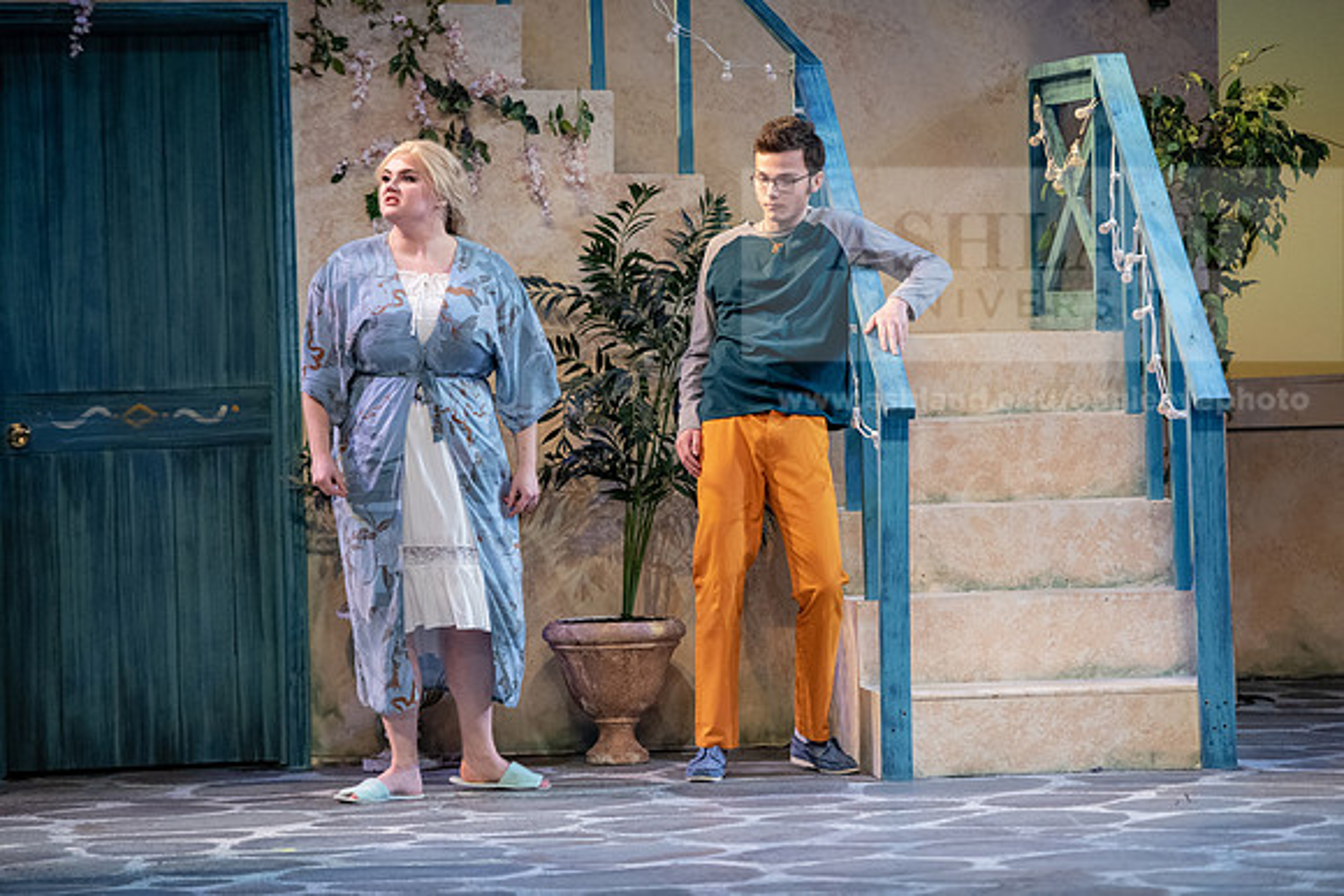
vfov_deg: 7.9
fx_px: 6535
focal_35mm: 175
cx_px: 672
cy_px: 448
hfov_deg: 11.7
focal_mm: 175
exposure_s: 1/320
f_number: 3.2
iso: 2500
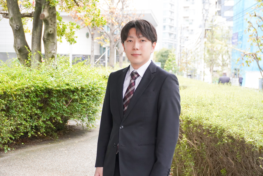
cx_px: 132
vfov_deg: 23.8
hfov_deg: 35.1
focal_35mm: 57
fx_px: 416
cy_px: 88
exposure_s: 1/160
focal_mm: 38
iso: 1000
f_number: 5.6
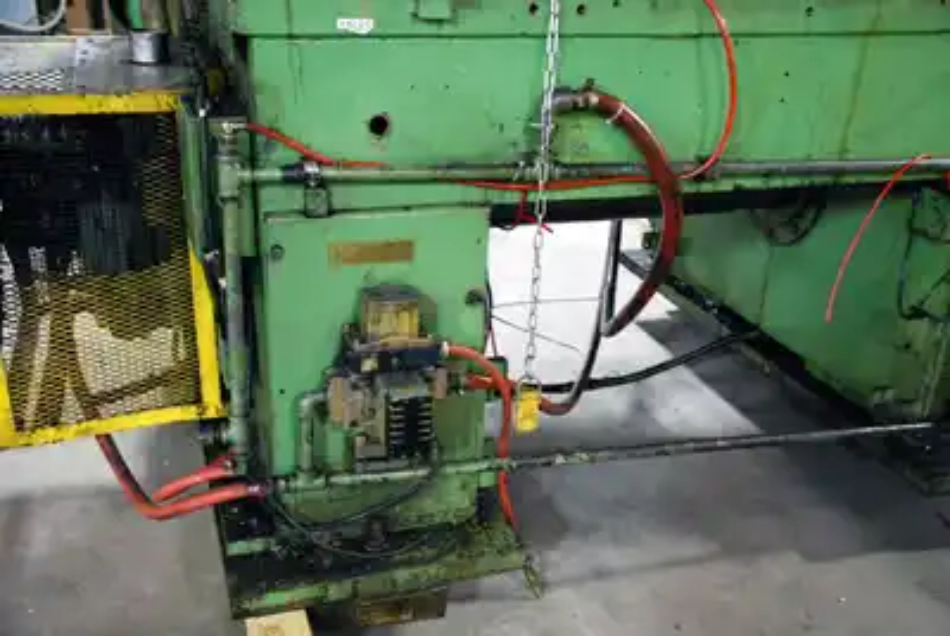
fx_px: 991
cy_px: 318
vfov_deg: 35.6
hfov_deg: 51.2
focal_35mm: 38
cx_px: 475
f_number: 4
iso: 1600
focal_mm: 25
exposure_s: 1/8
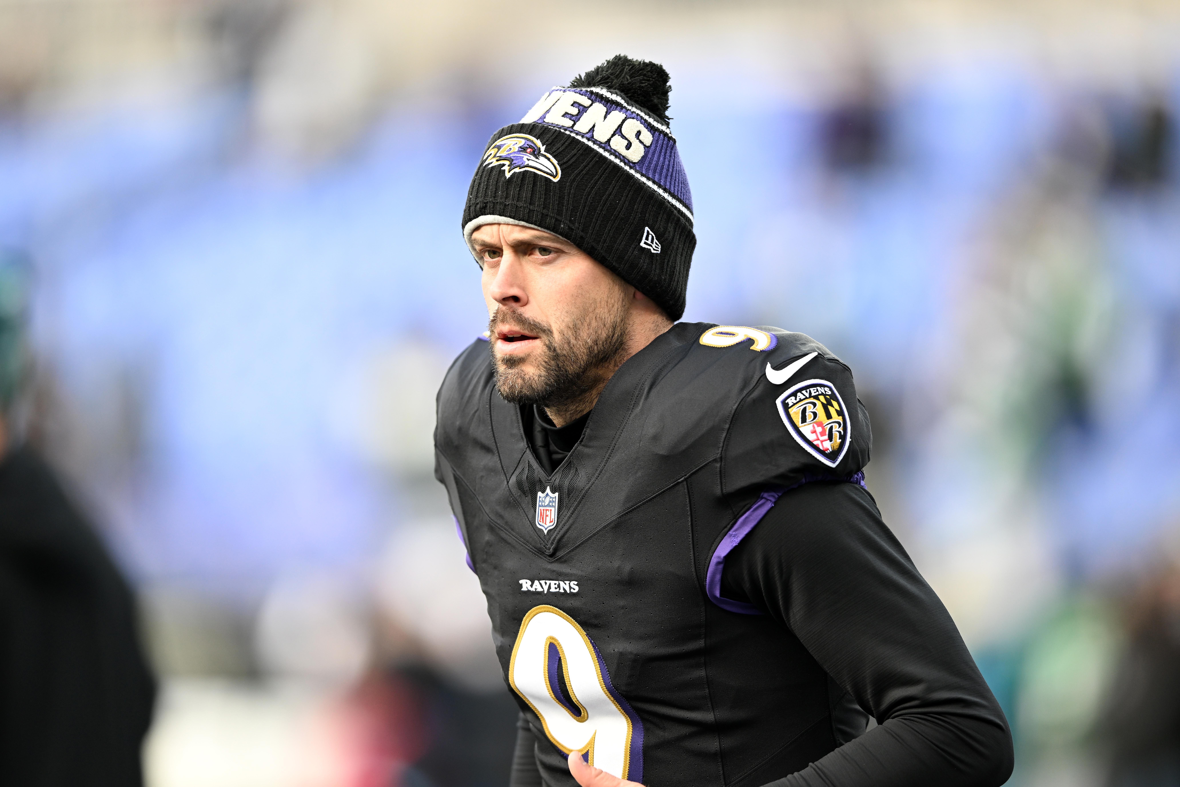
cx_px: 590
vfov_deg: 3.4
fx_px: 13110
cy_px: 394
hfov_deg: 5.2
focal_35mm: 400
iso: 640
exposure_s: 1/1000
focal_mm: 400
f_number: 2.8
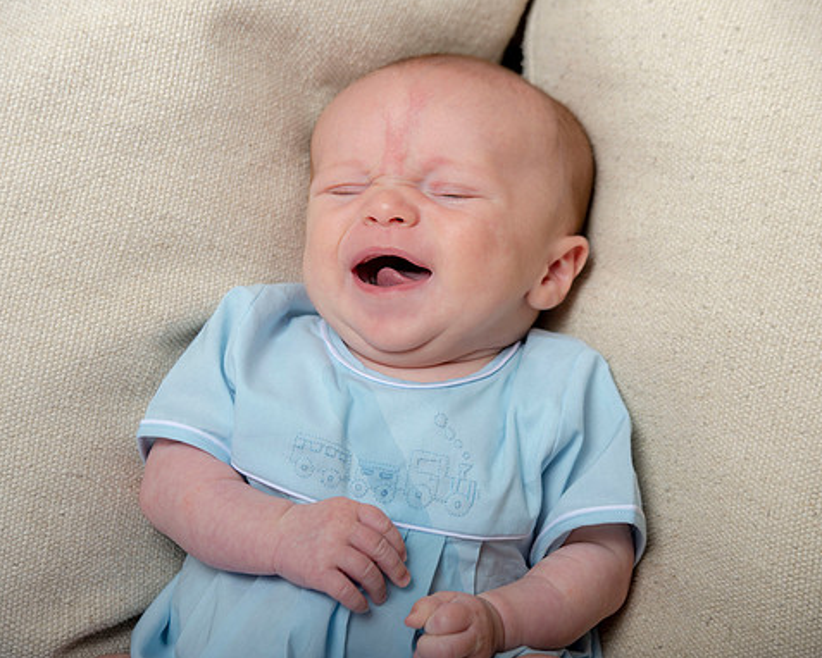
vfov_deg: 10.0
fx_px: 3748
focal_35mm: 154
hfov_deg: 12.5
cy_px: 329
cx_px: 410
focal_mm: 135
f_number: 5.6
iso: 250
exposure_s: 1/200
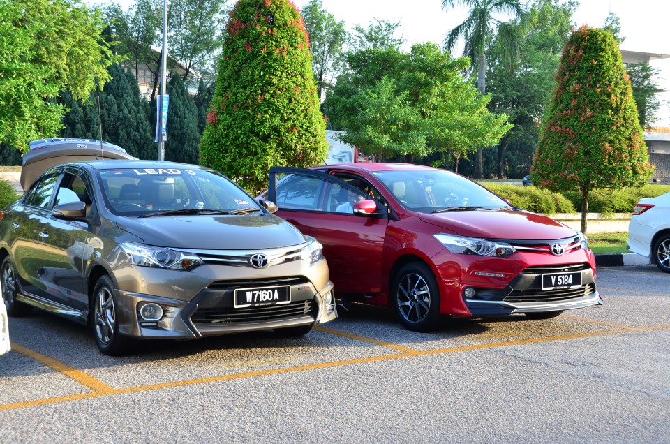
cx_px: 335
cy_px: 222
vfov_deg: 26.4
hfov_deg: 39.0
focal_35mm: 51
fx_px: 947
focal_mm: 34
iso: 400
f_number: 7.1
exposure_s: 1/200
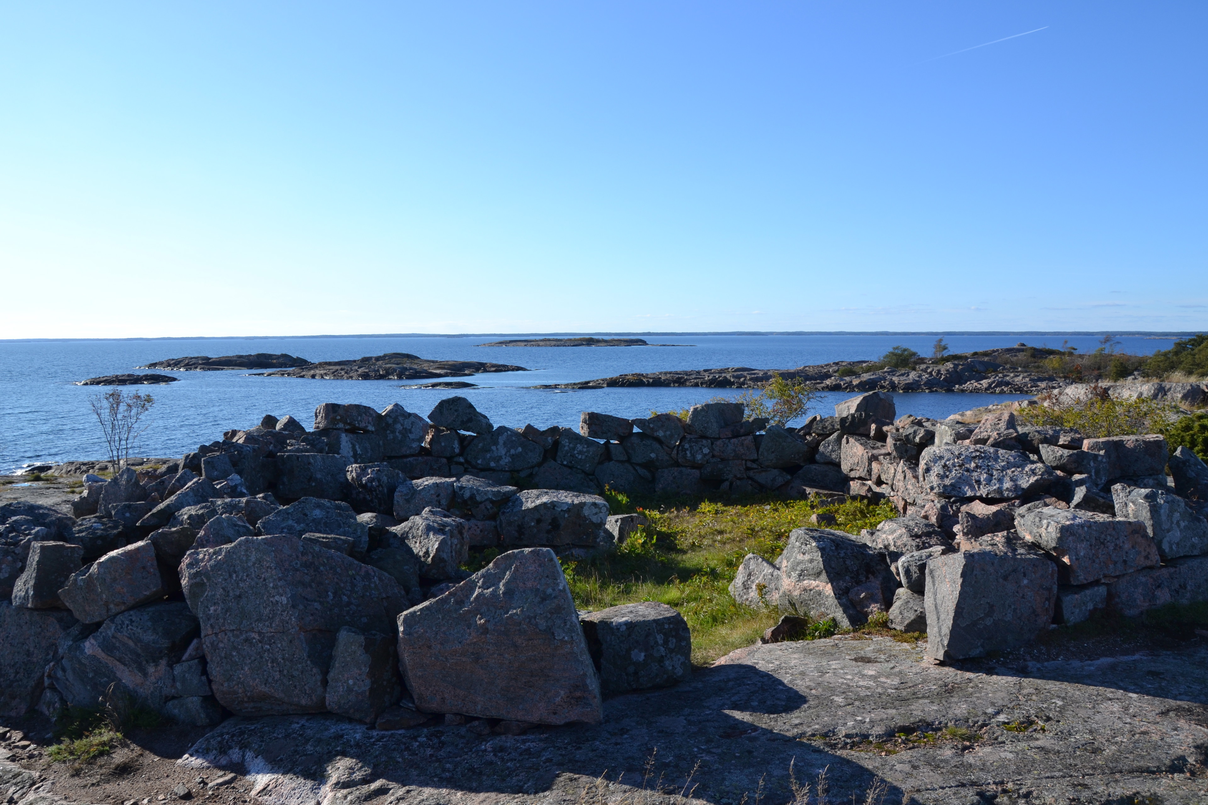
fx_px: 906
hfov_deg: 67.4
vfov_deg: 47.9
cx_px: 604
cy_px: 402
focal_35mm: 27
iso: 100
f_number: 8
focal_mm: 18
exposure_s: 1/200
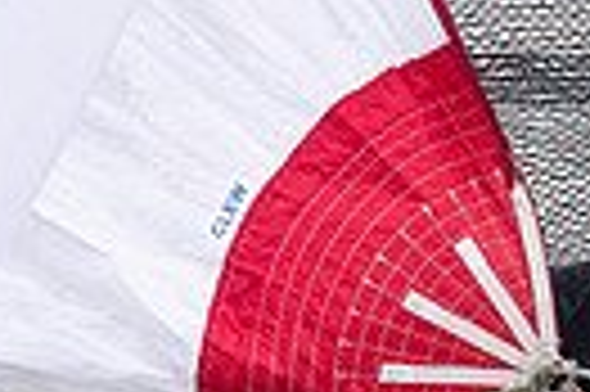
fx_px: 32688
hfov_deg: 1.0
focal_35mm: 1997
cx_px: 739
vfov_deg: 0.7
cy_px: 561
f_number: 5
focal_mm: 300
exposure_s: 1/1600
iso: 400
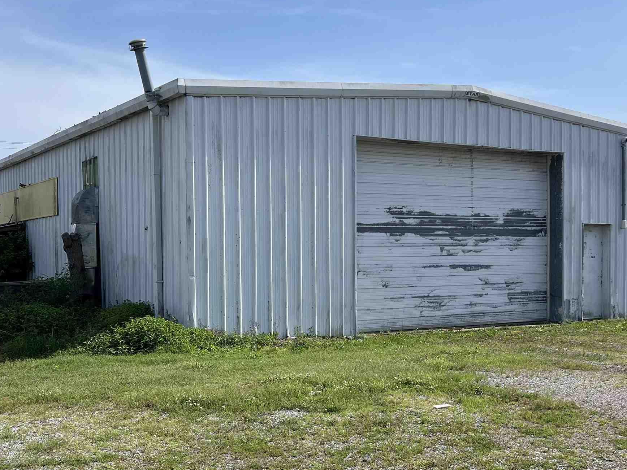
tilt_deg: -1.5
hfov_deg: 41.2
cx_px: 298
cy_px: 290
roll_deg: +0.5
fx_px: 833
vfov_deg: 31.4
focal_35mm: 46
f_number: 1.5
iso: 50
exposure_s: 1/5319
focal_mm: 5.7
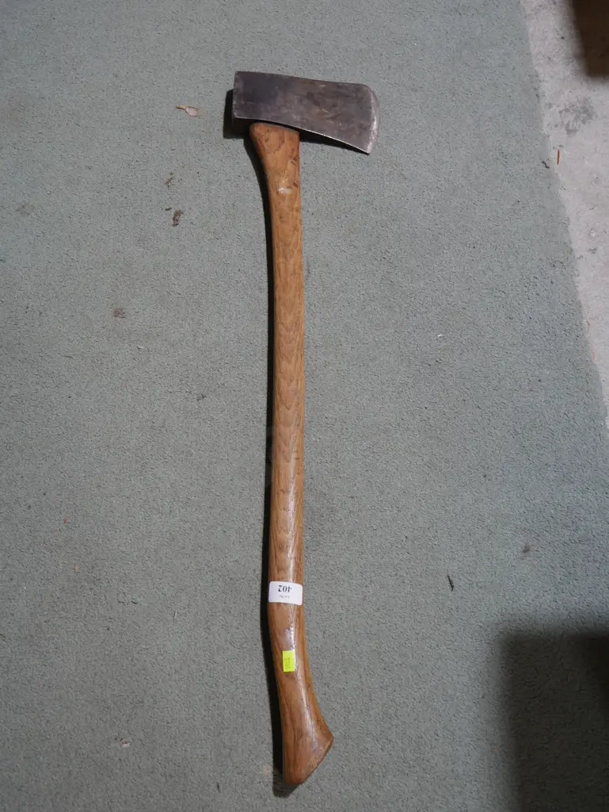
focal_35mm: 36
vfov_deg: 51.3
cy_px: 406
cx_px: 304
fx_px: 844
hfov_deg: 39.7
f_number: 4.5
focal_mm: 18
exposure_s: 1/60
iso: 500
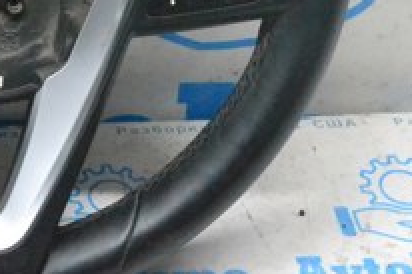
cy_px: -88
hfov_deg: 14.4
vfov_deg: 9.6
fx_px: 1601
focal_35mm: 140
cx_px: -28
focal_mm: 30
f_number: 10
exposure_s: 1/125
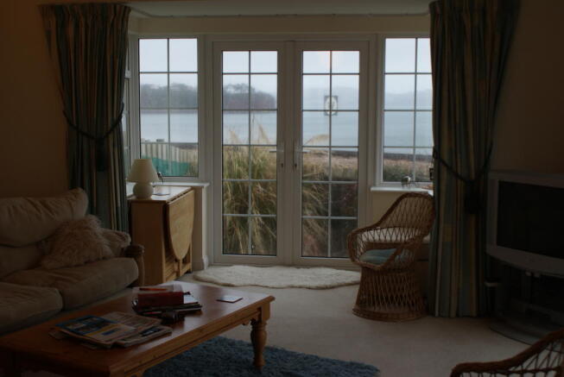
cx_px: 282
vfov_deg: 29.9
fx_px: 706
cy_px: 188
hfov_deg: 43.6
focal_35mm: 45
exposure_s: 1/50
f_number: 5
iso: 125
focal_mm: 30
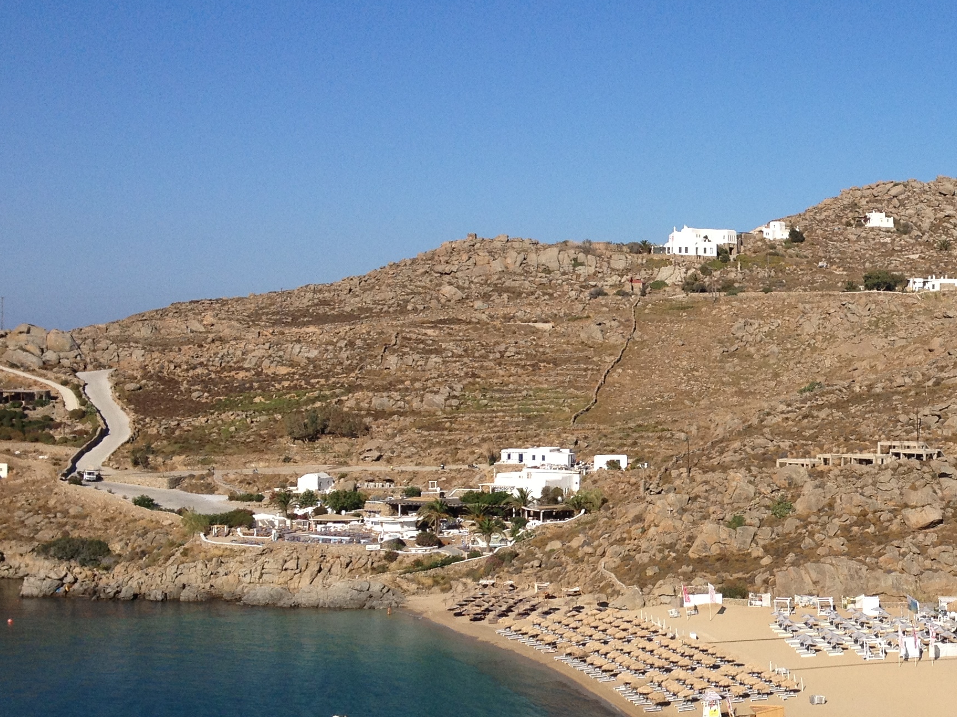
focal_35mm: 66
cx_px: 882
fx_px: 1825
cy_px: 414
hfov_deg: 28.2
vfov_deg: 22.2
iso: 50
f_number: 2.4
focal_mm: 4.28
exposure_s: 1/2632
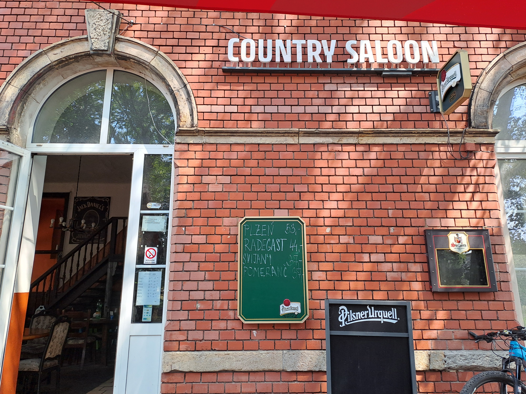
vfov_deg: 54.9
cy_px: 197
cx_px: 263
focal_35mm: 25
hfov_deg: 69.4
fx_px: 380
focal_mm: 4.65
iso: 32
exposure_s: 1/157
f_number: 1.8
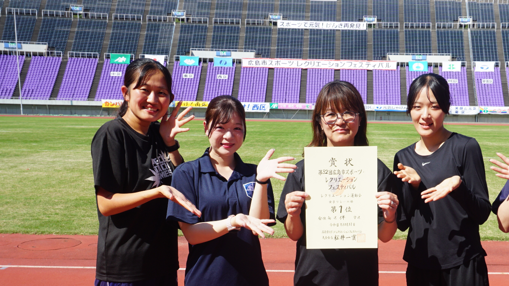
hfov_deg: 41.5
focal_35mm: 49
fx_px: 661
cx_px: 342
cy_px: 254
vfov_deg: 23.8
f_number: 11
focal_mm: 20
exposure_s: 1/125
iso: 100
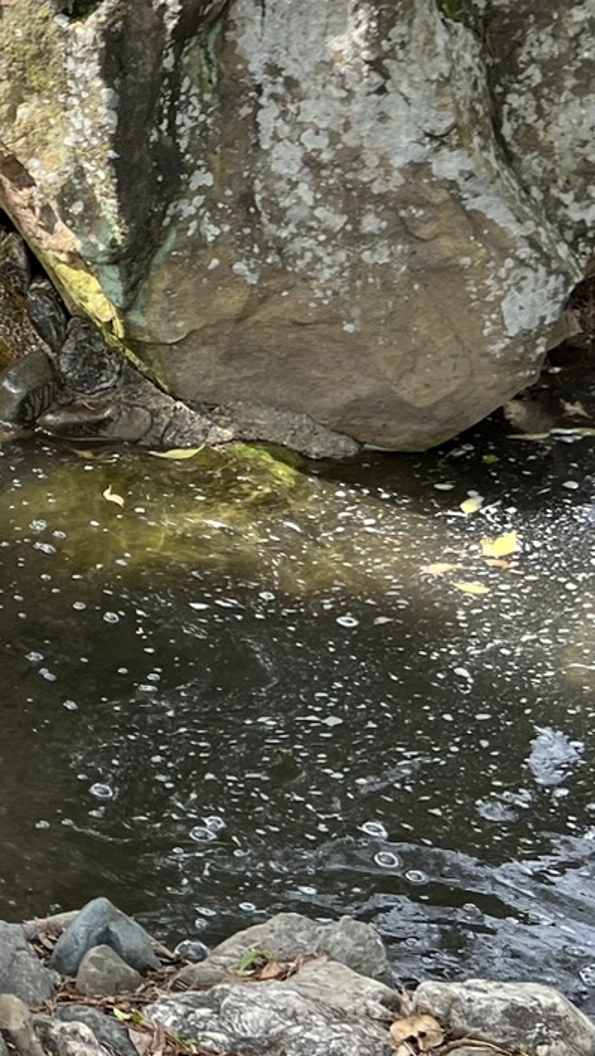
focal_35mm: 82
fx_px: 2299
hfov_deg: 13.4
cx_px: -447
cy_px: 134
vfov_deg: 25.2
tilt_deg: -15.8
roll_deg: +0.0
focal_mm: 5.7
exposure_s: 1/333
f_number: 1.5
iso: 50
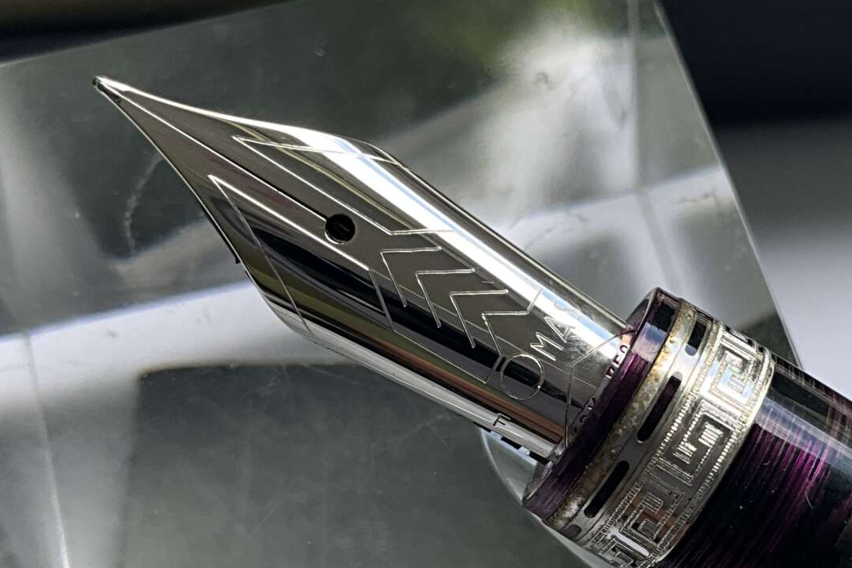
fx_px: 1704
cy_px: 425
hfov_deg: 27.5
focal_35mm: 72
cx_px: 684
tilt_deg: -62.8
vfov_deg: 18.8
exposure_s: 1/122
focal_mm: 3
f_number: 1.8
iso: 25
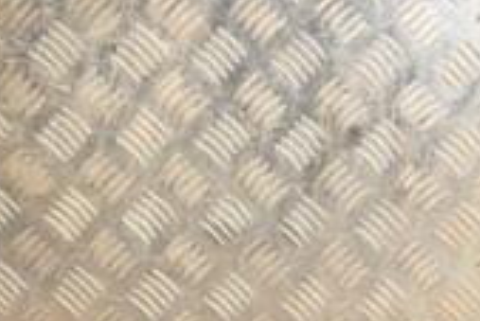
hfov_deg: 15.4
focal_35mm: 128
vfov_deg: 10.4
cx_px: 582
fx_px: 1708
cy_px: 472
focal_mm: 24
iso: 800
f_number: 6.3
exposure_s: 1/200
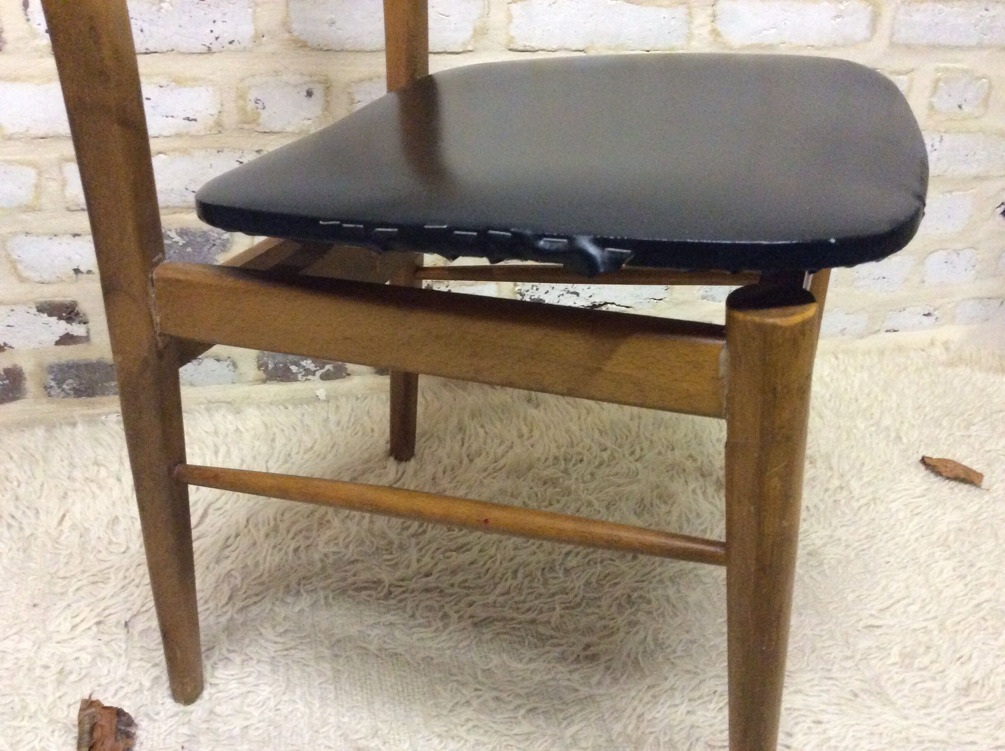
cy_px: 376
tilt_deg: -29.8
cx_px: 502
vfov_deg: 44.1
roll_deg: -0.9
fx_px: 928
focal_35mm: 32
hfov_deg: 56.9
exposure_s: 1/17
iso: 400
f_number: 2.4
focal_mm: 3.3
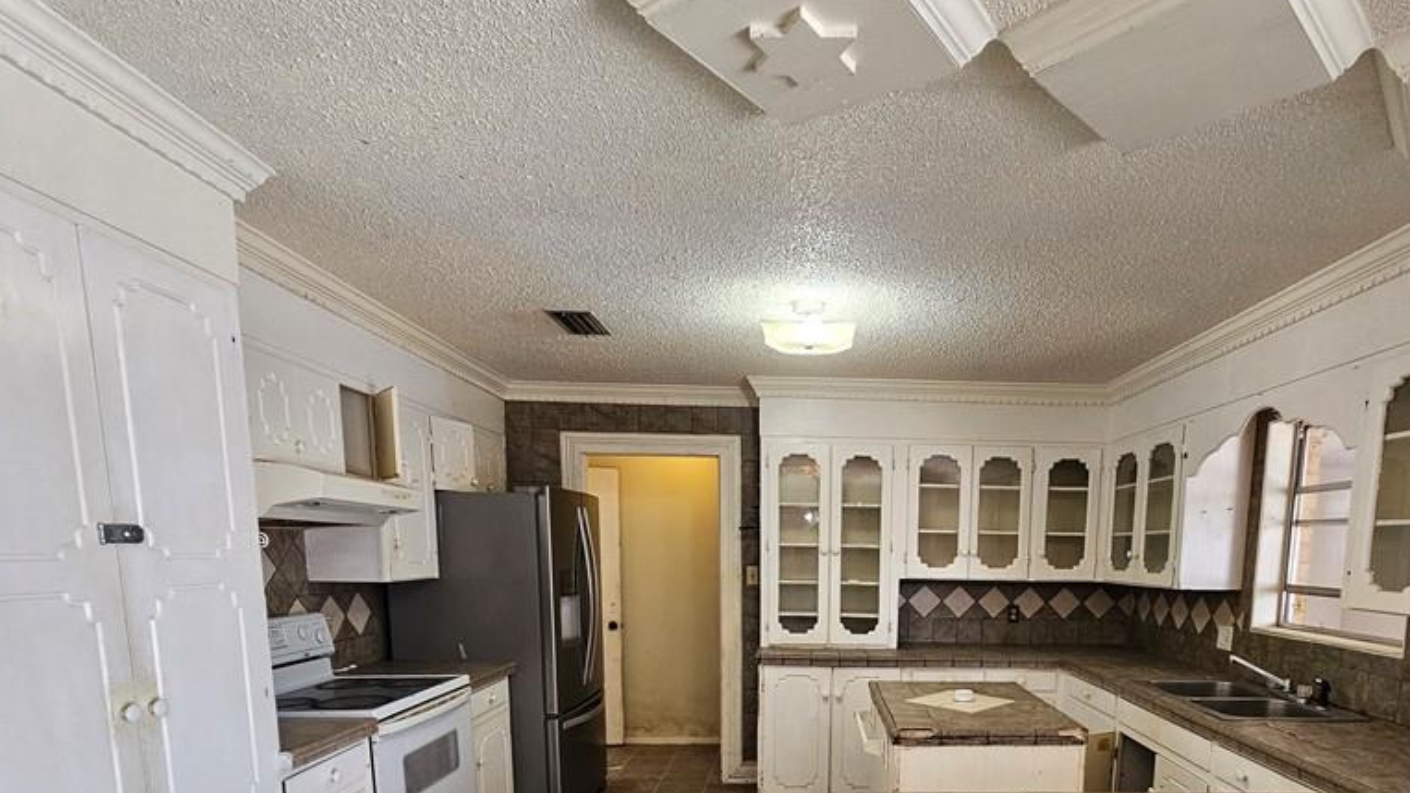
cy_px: 653
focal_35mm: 19
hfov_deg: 88.6
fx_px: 710
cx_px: 837
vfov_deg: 53.7
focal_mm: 2.2
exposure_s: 1/60
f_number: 2.2
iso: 125
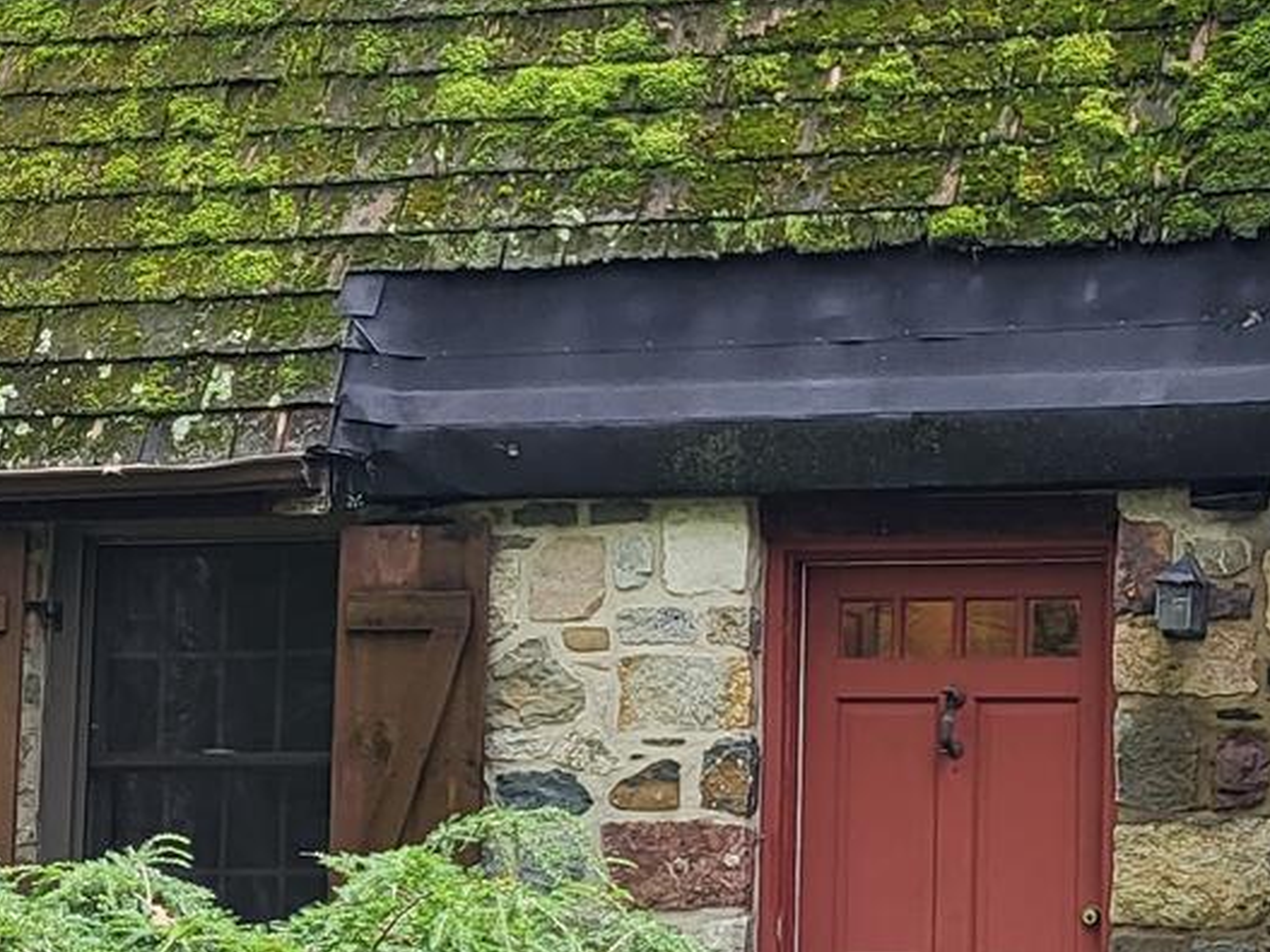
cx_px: 1024
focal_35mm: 101
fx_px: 3705
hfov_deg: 19.3
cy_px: 588
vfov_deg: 14.6
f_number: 1.8
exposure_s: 1/120
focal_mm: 4.25
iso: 64
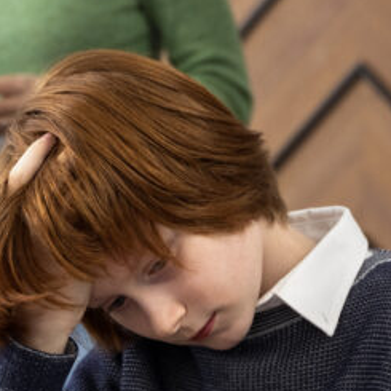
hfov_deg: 12.2
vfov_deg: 12.3
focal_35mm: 142
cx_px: 316
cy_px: 218
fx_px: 1815
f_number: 2.8
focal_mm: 40
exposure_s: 1/250
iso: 1250
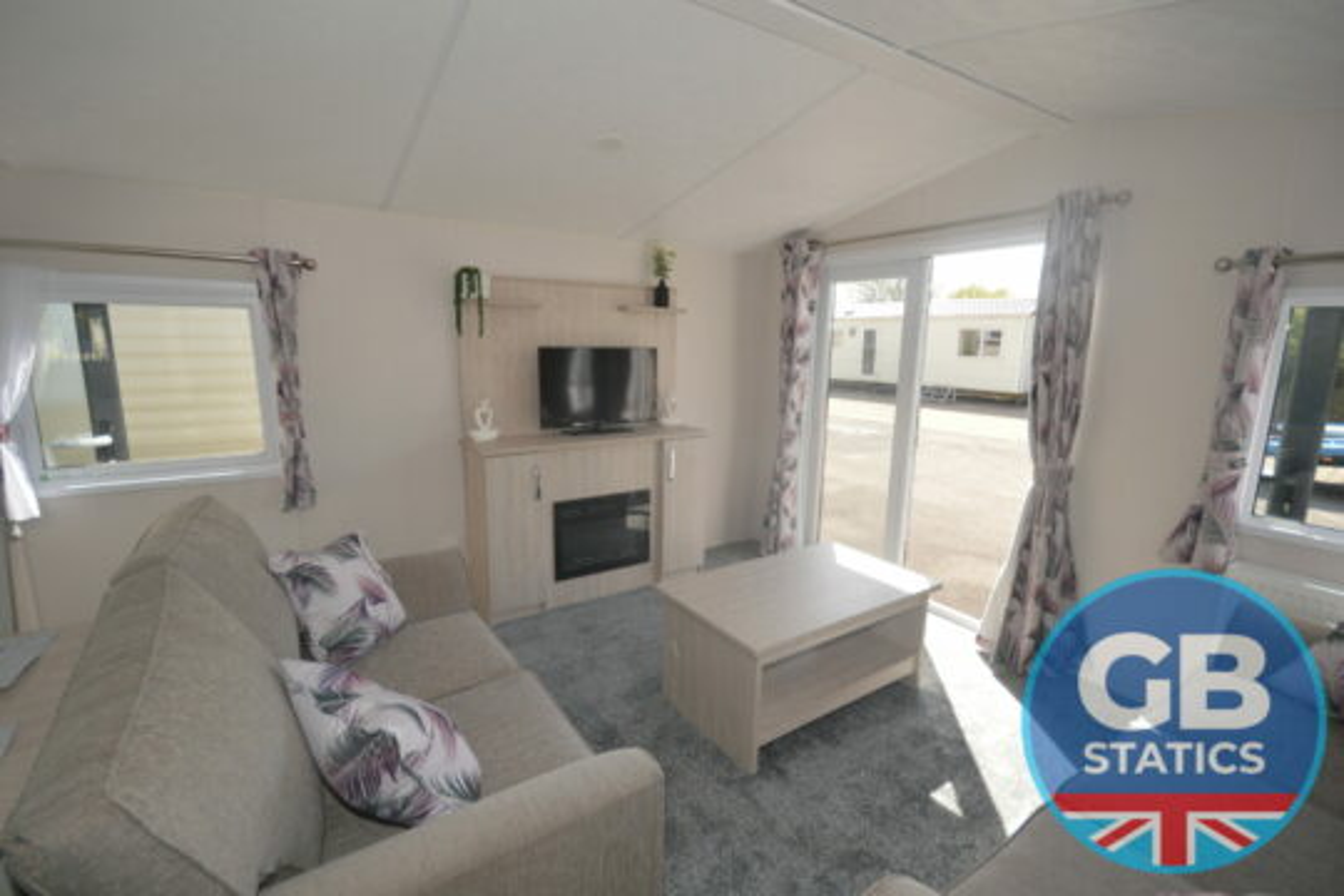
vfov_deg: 77.3
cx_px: 672
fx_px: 560
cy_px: 448
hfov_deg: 100.4
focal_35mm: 15
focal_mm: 10
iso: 110
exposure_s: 1/125
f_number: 5.6
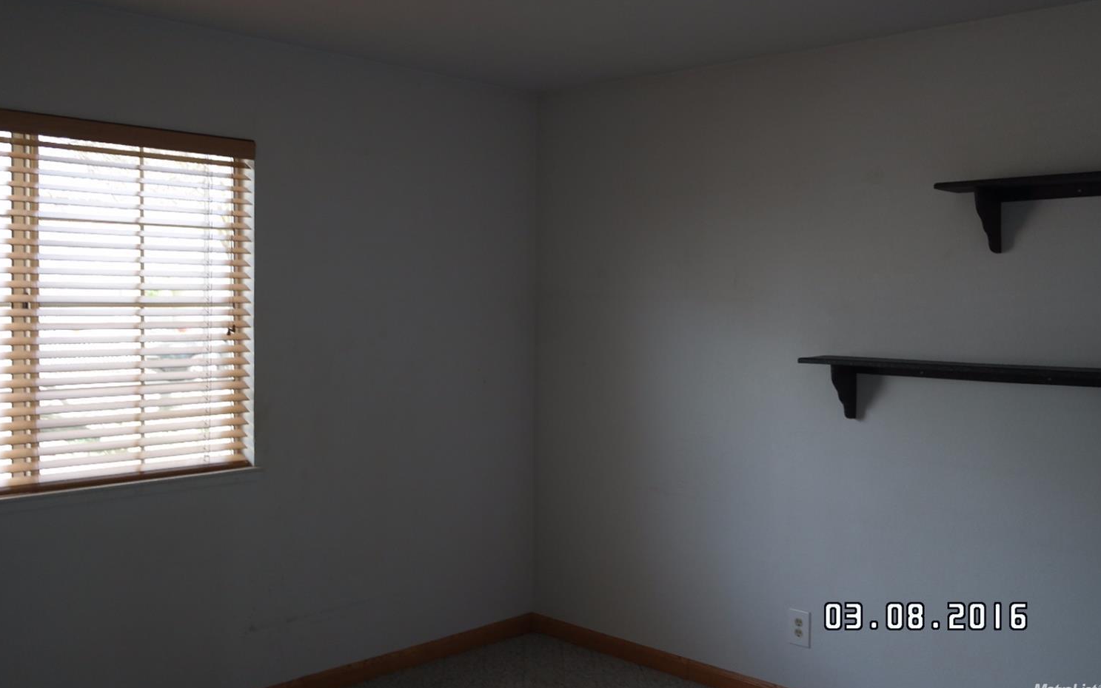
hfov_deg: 52.7
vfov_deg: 34.4
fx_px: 1110
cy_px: 328
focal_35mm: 37
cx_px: 552
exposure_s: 1/50
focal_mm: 24
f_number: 3.5
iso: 200
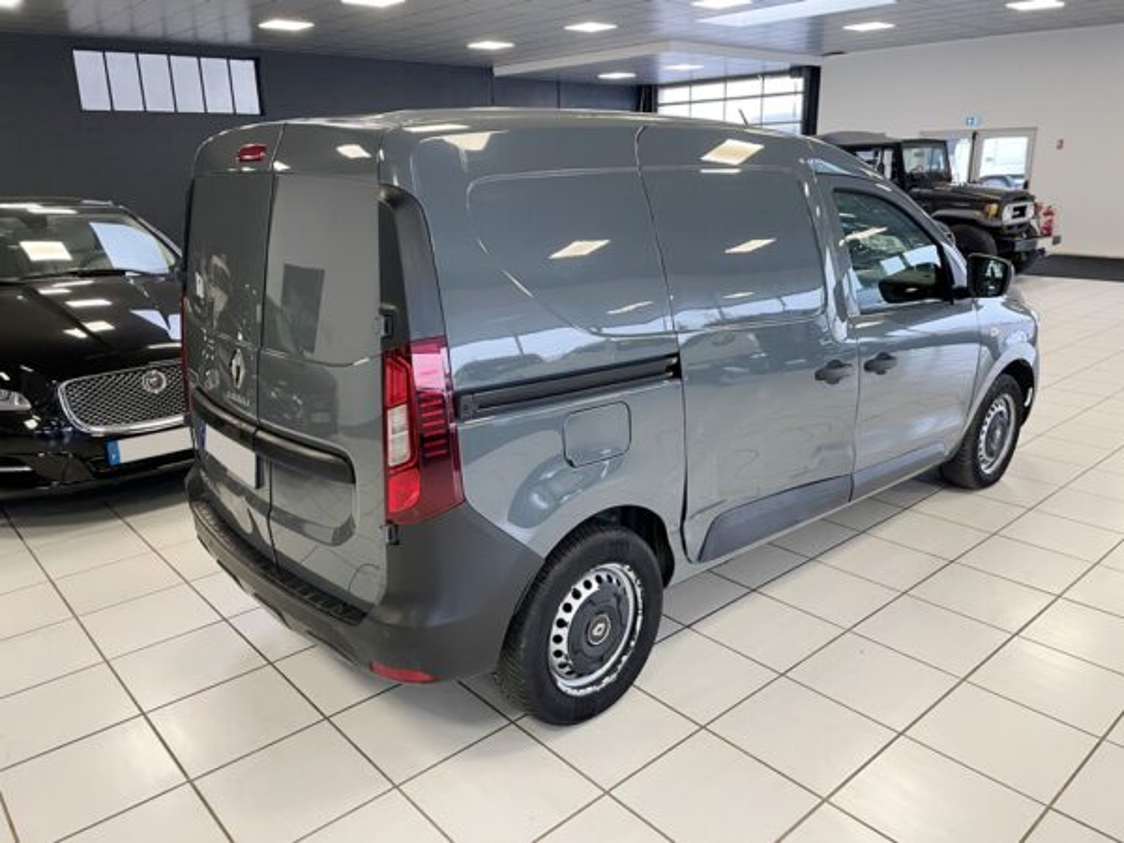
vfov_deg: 53.1
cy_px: 422
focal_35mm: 26
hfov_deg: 67.3
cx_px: 562
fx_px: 844
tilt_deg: -15.1
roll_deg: -0.4
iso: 125
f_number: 1.6
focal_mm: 4.2
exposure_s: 1/88
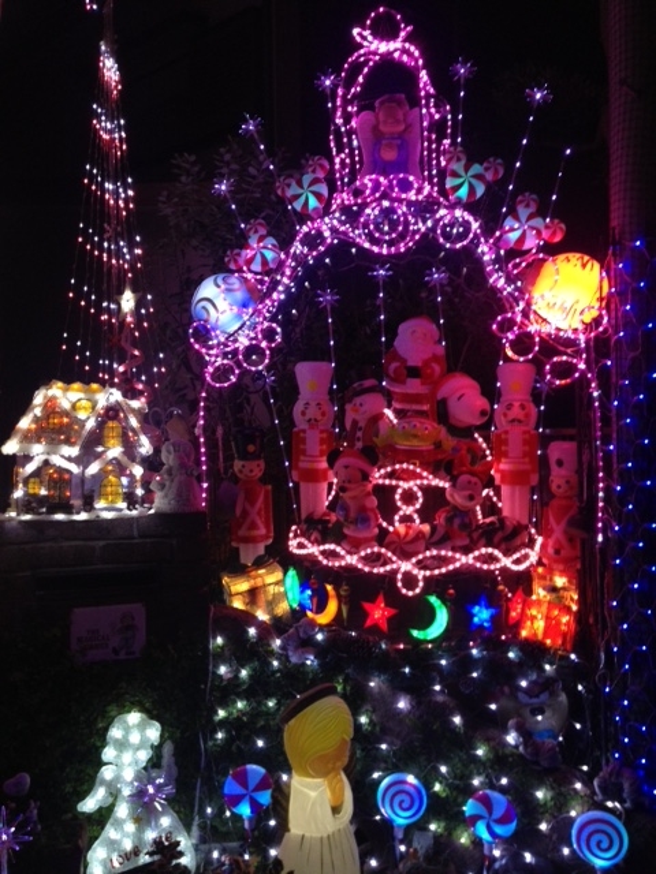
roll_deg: +0.3
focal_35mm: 33
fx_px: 834
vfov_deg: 55.4
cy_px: 437
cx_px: 328
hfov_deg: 42.9
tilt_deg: +1.4
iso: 160
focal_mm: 4.12
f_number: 2.4
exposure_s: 1/20
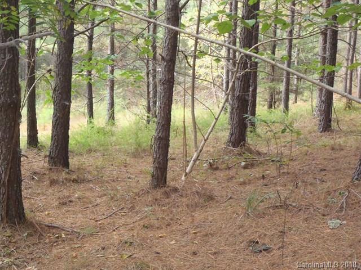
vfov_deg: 25.7
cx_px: 180
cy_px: 135
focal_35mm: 57
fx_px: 594
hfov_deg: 33.8
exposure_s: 1/50
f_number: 4.5
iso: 640
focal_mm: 10.34
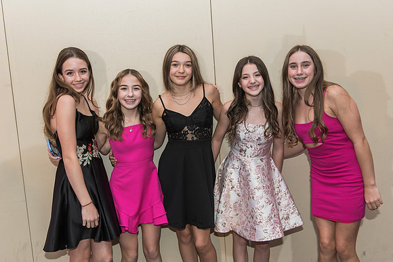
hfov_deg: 50.6
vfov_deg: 35.0
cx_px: 185
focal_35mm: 38
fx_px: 415
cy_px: 124
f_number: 4
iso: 800
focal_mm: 36
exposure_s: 1/100
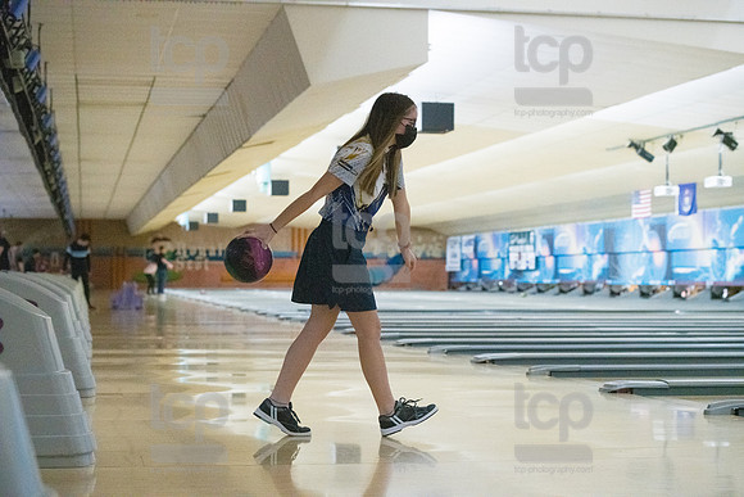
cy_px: 248
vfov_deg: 17.5
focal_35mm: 78
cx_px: 372
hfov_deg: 26.0
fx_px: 1612
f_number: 4
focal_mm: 78
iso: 10000
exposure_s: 1/1000
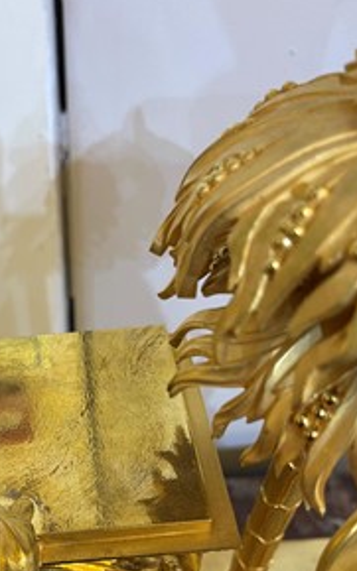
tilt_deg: -46.8
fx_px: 592
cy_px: 380
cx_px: 75
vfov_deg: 50.6
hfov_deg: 32.7
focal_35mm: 38
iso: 100
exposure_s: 1/50
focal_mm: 5.1
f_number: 1.6
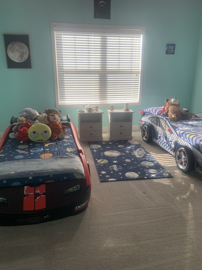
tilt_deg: -18.7
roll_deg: -0.8
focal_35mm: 27
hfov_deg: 51.4
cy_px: 134
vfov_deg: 65.3
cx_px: 99
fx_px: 210
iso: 64
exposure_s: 1/121
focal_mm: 4.25
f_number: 1.8
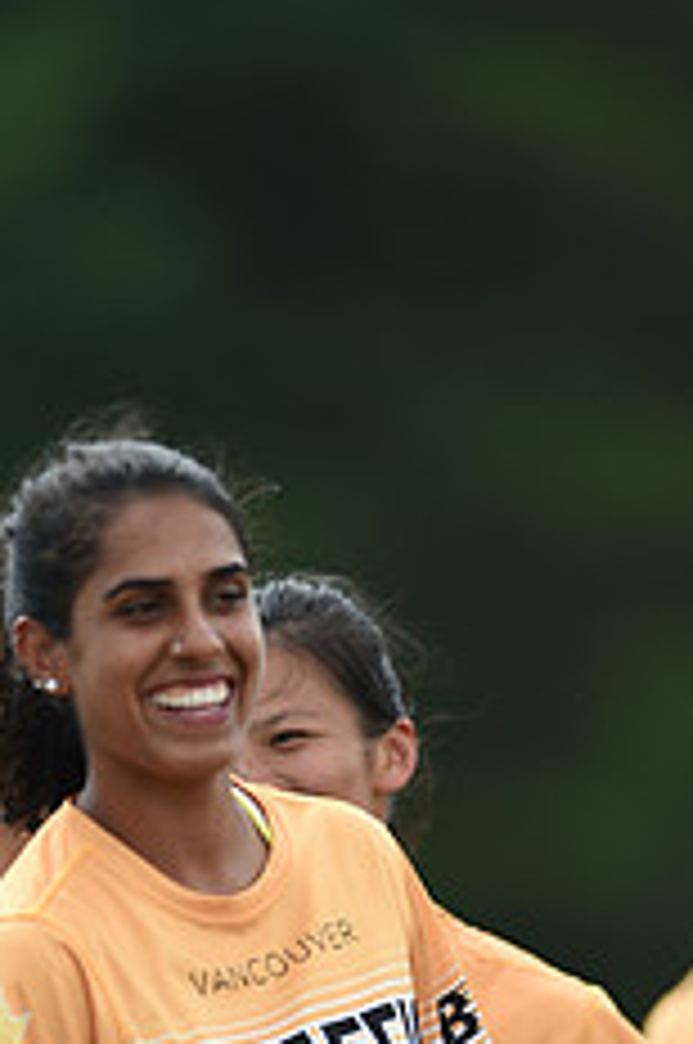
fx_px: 28930
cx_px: 218
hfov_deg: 1.4
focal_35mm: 999
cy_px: 918
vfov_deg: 2.1
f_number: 2.8
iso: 100
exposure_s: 1/800
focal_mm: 400
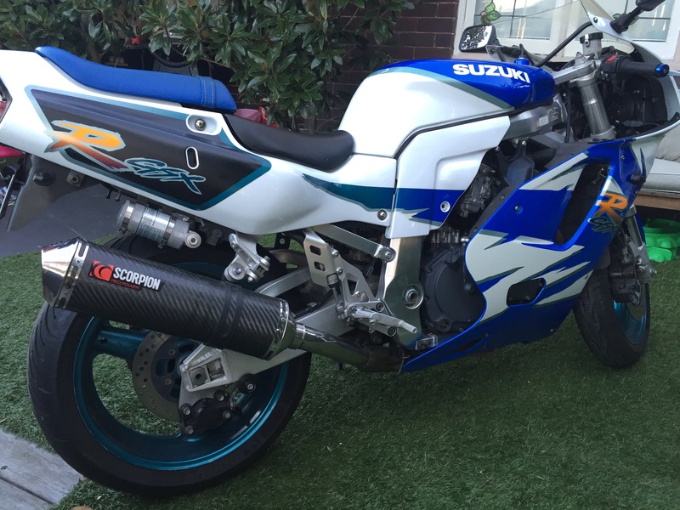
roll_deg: -1.2
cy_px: 255
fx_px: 570
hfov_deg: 61.7
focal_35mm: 29
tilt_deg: -19.6
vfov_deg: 48.2
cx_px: 340
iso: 32
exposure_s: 1/33
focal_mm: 4.15
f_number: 2.2
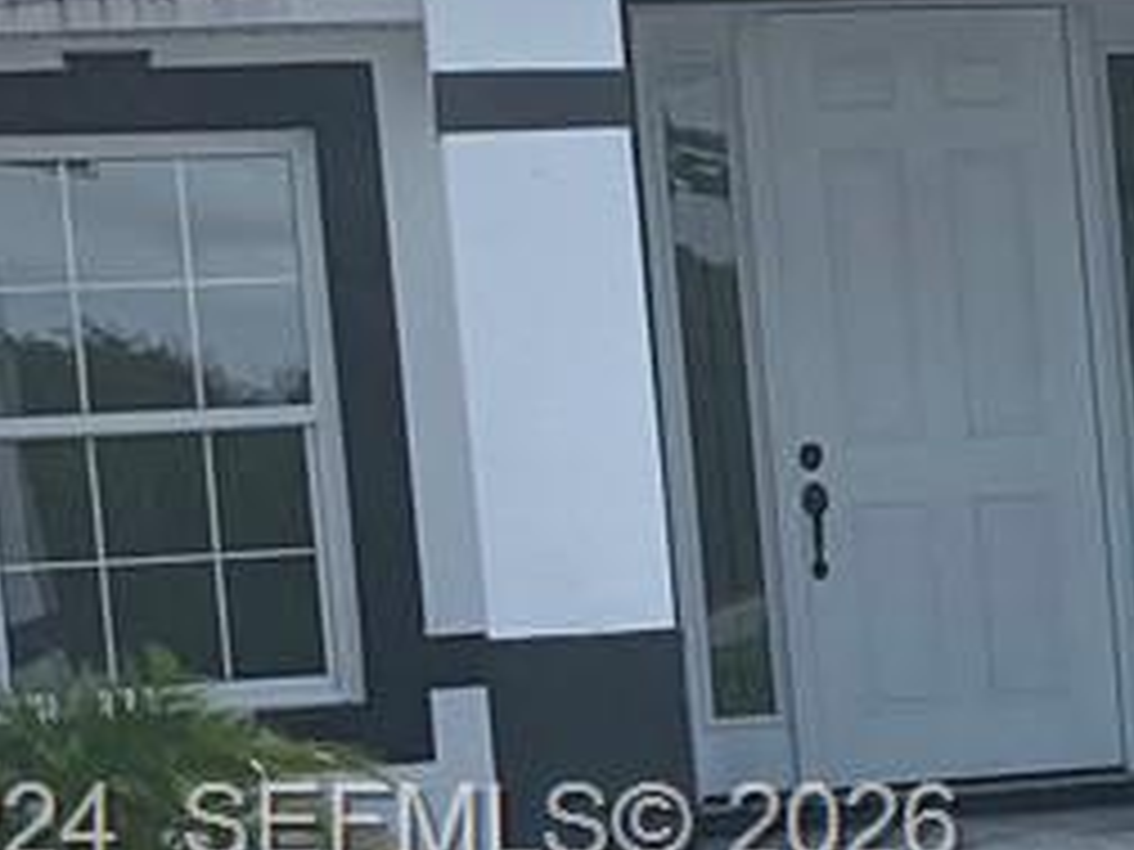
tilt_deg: -5.5
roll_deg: +3.6
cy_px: 832
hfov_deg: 9.8
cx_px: 3159
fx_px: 5405
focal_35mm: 165
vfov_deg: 8.9
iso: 25
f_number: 1.8
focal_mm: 4.25
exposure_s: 1/1220
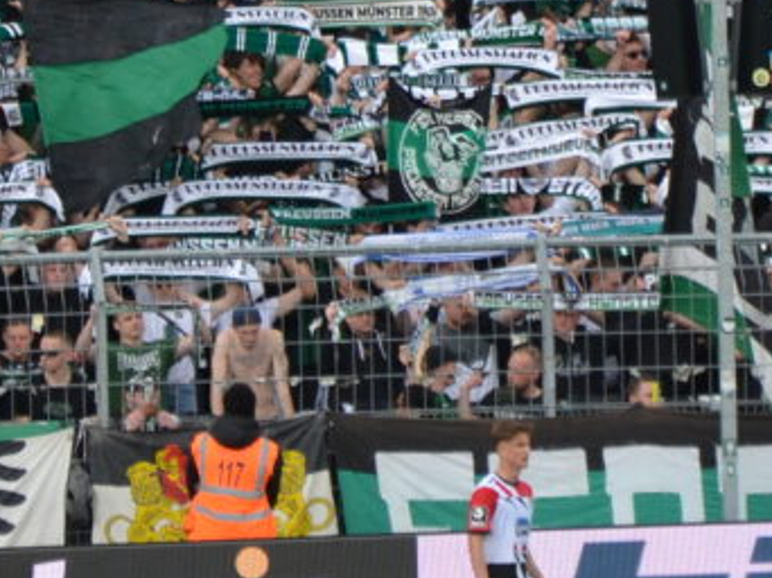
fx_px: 15762
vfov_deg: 2.1
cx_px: 779
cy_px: -81
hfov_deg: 2.8
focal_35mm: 707
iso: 400
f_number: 5.6
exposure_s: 1/500
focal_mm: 105
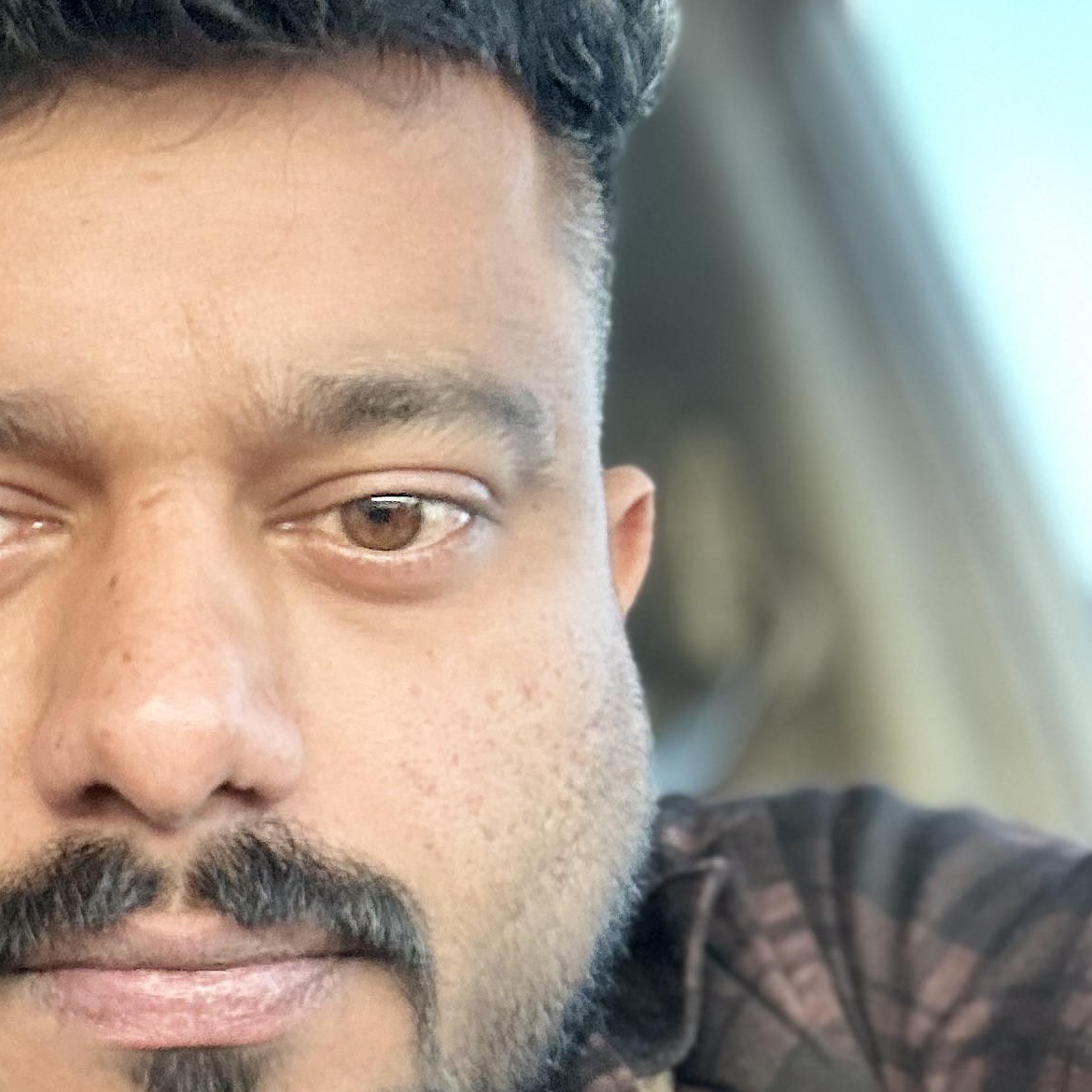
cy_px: 612
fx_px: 2498
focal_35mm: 70
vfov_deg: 24.6
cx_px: 91
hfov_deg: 23.9
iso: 160
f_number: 1.9
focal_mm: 2.69
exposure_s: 1/60
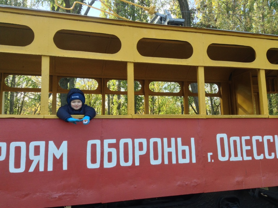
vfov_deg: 42.8
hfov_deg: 55.4
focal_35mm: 33
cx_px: 139
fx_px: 265
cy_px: 104
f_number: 2.4
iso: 25
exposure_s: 1/140
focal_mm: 3.3
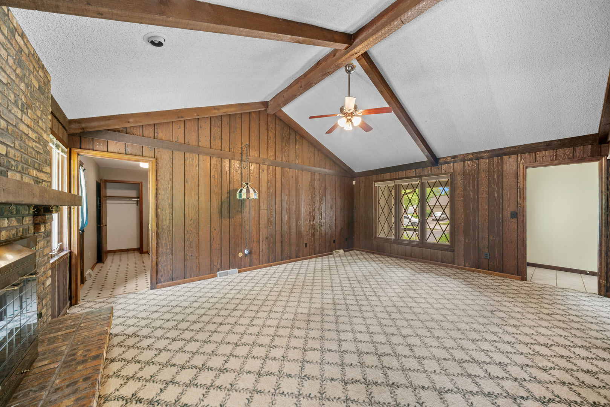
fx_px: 203
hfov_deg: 112.6
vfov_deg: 90.0
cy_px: 204
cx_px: 305
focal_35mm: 12
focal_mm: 12
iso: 500
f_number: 11
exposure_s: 2.5
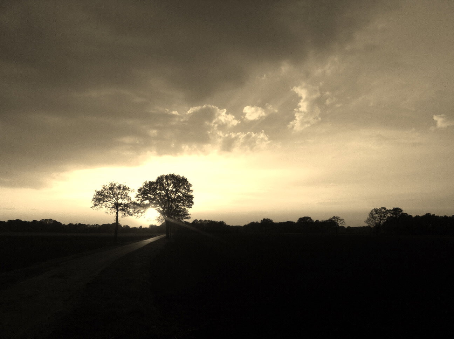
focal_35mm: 35
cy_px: 170
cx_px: 227
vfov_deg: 40.6
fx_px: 458
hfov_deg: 52.7
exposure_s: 1/249
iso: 80
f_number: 2.8
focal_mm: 3.85
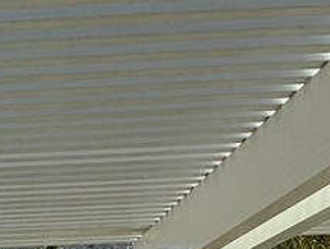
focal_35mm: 136
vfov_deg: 10.2
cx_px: -104
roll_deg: +1.6
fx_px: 1298
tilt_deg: -3.6
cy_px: 478
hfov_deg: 13.9
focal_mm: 3
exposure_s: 1/1377
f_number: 1.8
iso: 25
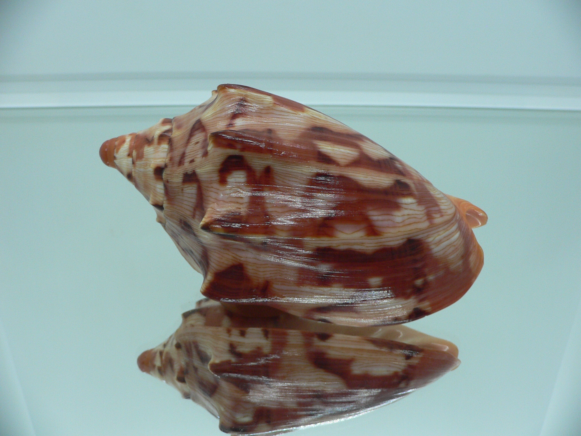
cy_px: 218
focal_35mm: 35
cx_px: 290
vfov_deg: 40.7
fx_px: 587
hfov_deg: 52.6
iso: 100
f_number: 2.8
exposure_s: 1/60
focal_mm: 4.6
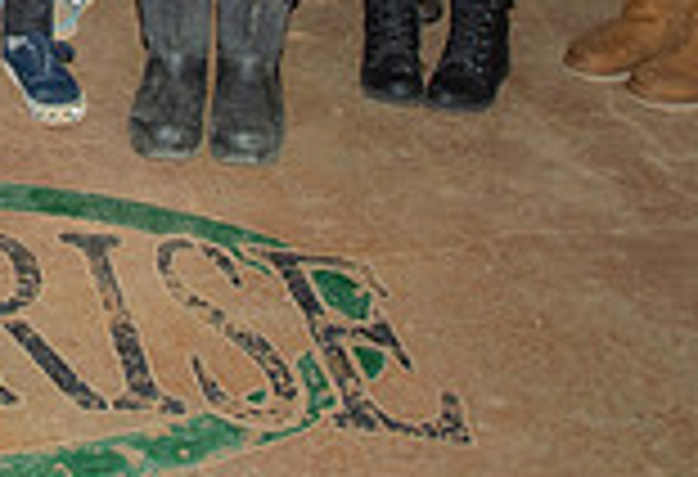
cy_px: -466
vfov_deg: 11.4
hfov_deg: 16.7
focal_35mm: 111
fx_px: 2169
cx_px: -336
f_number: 2.8
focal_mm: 22
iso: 500
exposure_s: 1/250
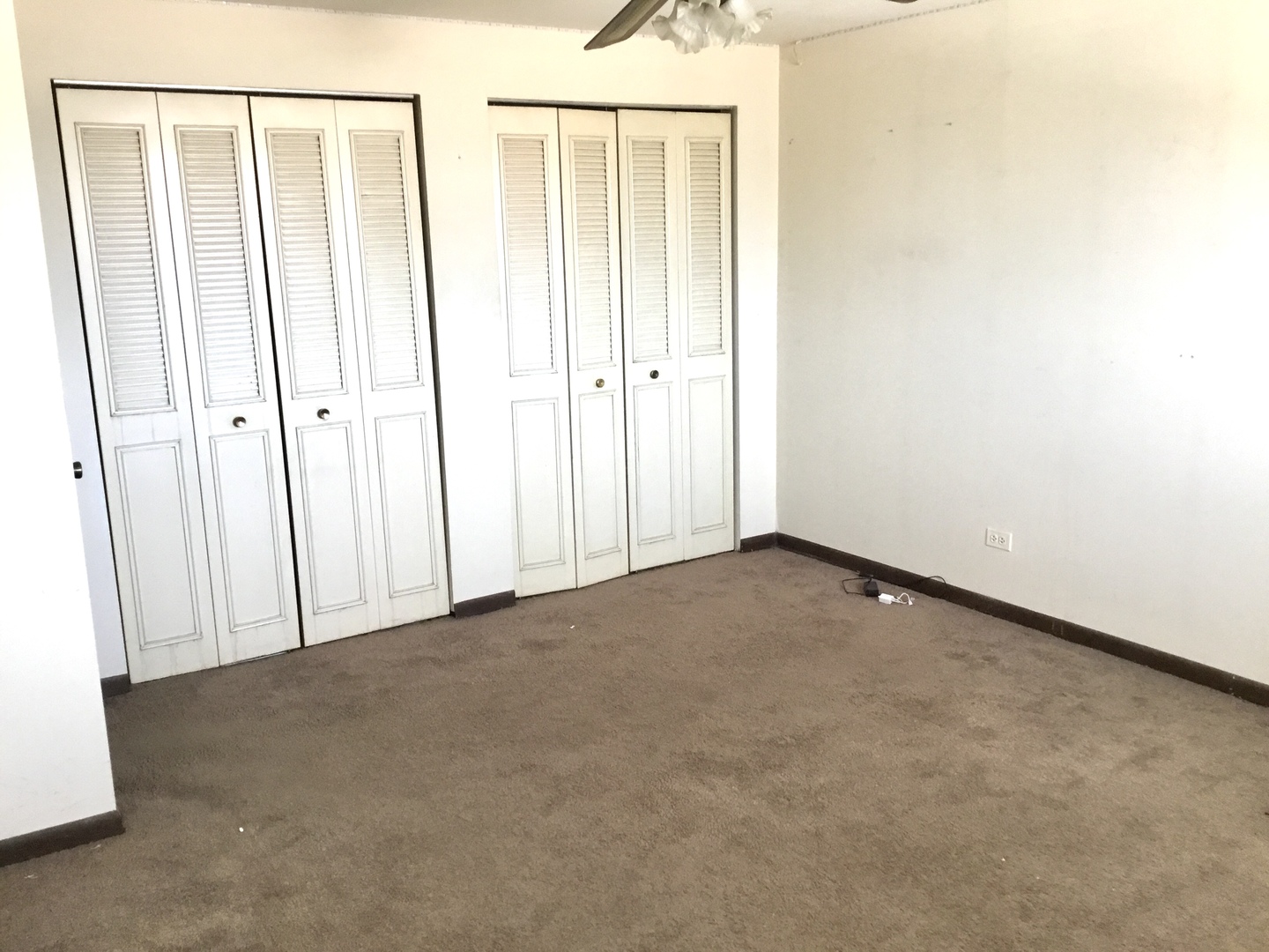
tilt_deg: -12.6
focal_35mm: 31
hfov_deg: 58.4
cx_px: 634
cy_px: 476
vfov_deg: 45.4
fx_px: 1136
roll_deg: +2.1
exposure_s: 1/30
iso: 80
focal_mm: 3.3
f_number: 2.4
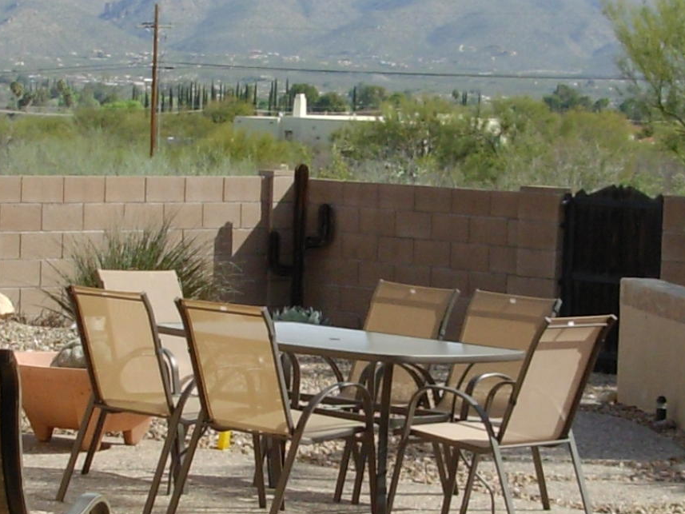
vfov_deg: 11.1
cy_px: 329
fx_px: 2632
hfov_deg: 14.8
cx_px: 257
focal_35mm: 133
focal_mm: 6.3
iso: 50
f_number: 2.9
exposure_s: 1/527
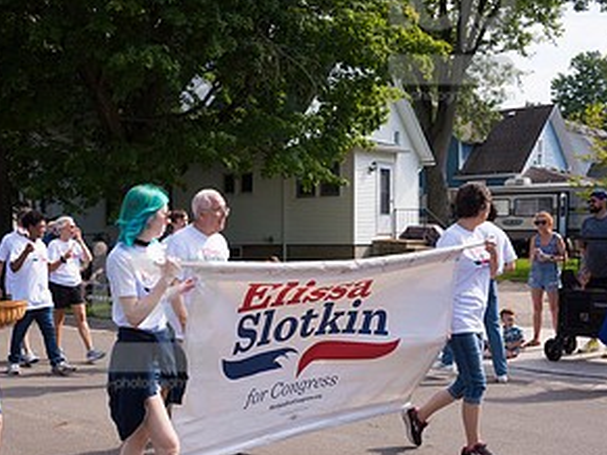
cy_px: 316
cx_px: 156
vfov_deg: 31.2
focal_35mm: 46
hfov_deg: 40.2
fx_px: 806
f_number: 6.3
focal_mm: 24
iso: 220
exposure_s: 1/500
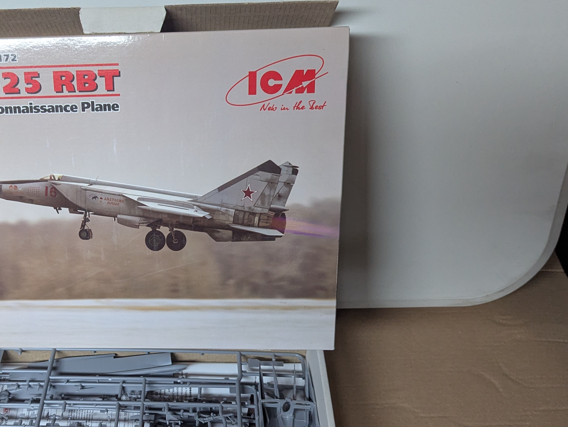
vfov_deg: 34.9
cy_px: 286
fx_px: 674
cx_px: 161
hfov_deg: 44.6
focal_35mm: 41
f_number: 1.85
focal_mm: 6.81
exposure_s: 1/137
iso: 741
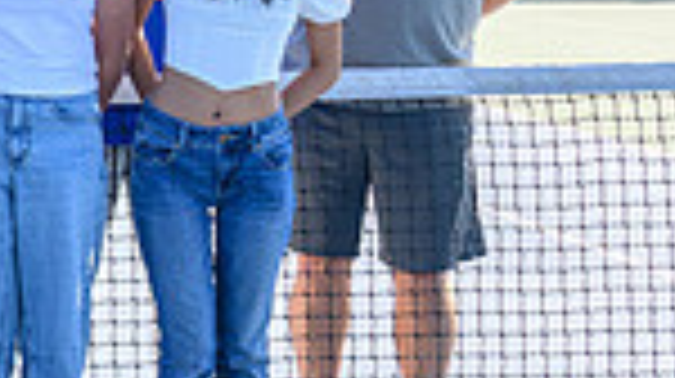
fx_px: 2682
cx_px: -602
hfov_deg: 12.8
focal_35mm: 150
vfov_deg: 8.0
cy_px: -115
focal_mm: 28
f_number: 5.6
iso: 200
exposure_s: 1/320
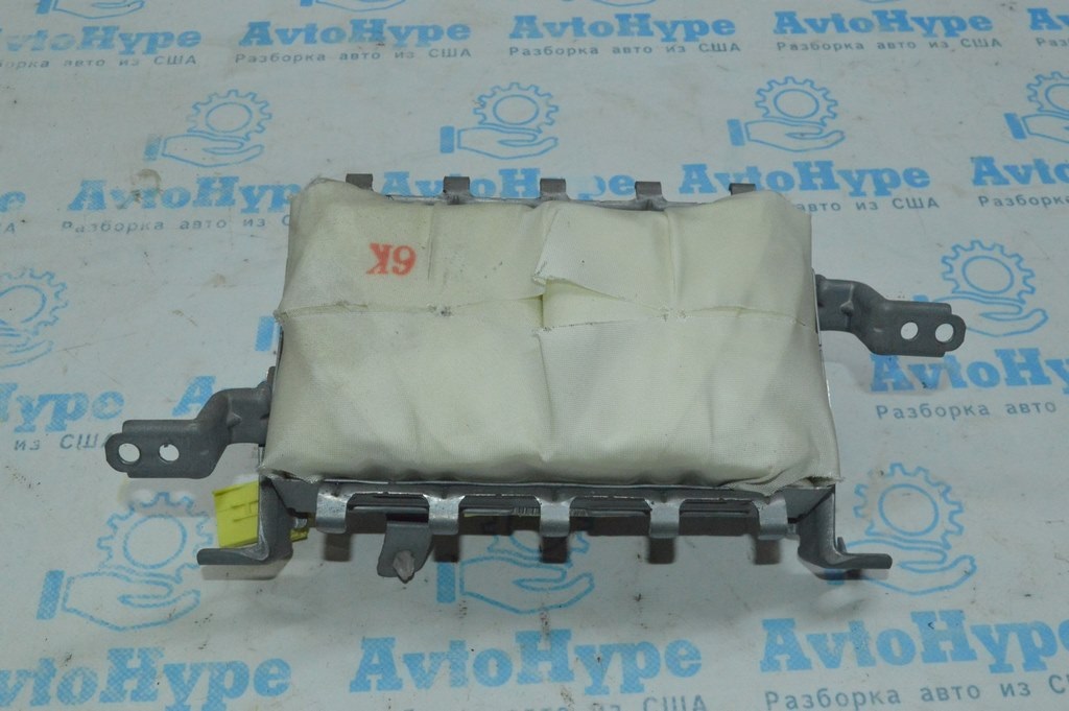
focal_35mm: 40
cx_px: 534
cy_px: 356
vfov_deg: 33.0
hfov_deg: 48.0
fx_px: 1202
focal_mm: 27
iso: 5000
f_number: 16
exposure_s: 1/200
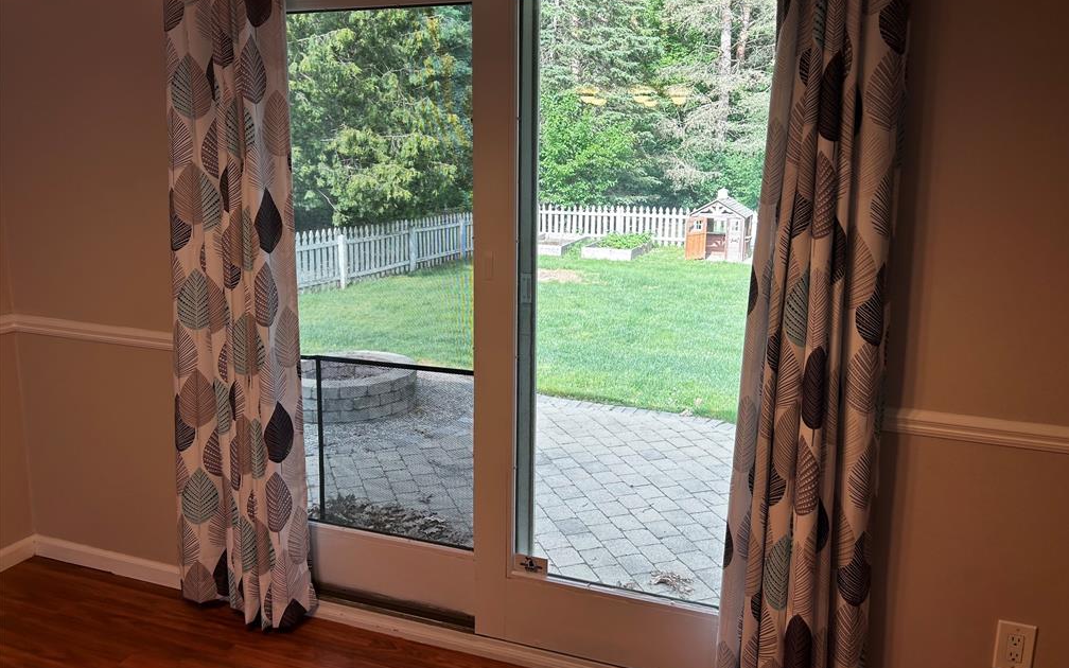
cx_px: 541
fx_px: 816
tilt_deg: -11.0
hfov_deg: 66.5
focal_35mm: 28
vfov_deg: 44.5
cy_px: 294
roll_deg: +0.4
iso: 40
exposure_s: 1/177
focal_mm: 5.7
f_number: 1.5
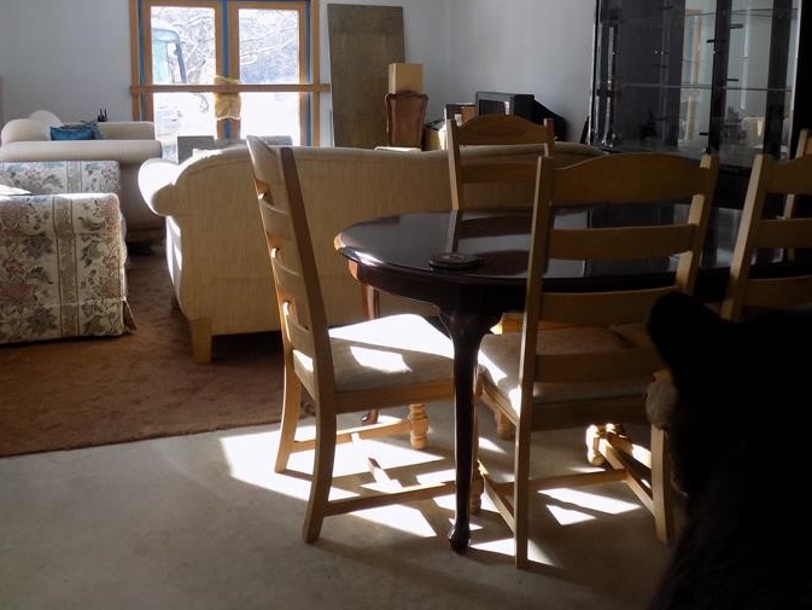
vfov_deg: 40.3
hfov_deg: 52.6
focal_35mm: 35
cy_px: 209
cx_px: 420
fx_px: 821
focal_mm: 4
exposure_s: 1/60
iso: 80
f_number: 3.1
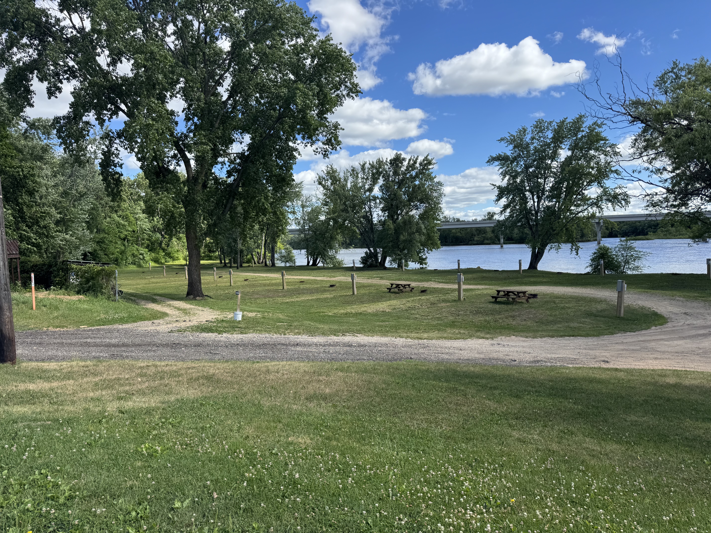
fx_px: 493
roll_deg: +1.9
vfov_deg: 56.8
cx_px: 356
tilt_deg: -2.6
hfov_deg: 71.6
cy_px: 266
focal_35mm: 24
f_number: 1.78
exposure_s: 1/2506
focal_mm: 6.76
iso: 80
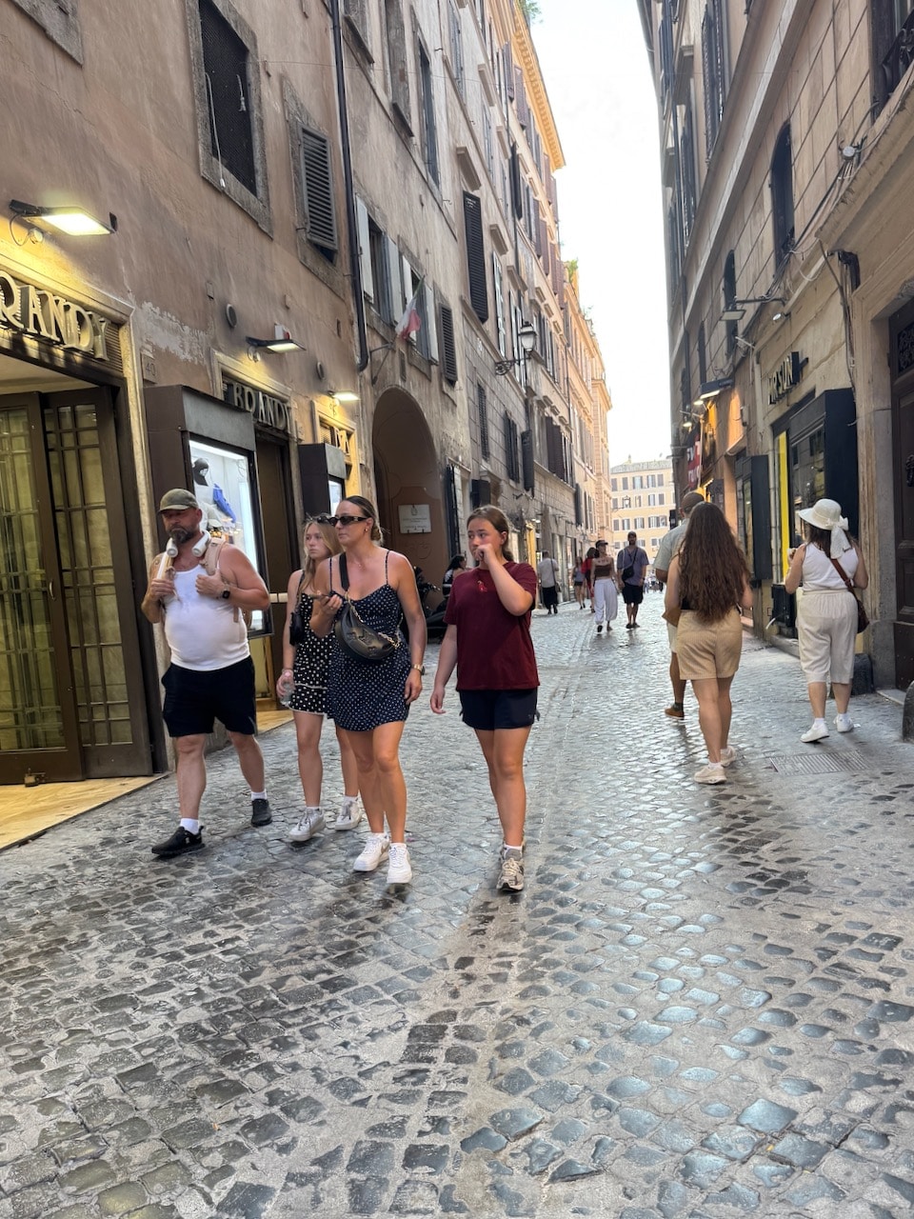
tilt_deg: -5.7
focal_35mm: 24
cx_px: 457
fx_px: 845
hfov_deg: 56.8
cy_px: 610
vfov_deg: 71.6
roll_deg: +1.4
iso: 64
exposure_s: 1/149
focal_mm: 6.76
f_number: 1.78
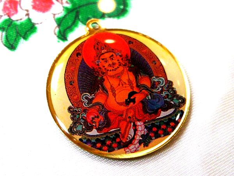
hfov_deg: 49.0
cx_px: 117
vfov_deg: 37.7
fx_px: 257
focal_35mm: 38
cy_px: 88
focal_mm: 7.9
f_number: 2.8
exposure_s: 1/50
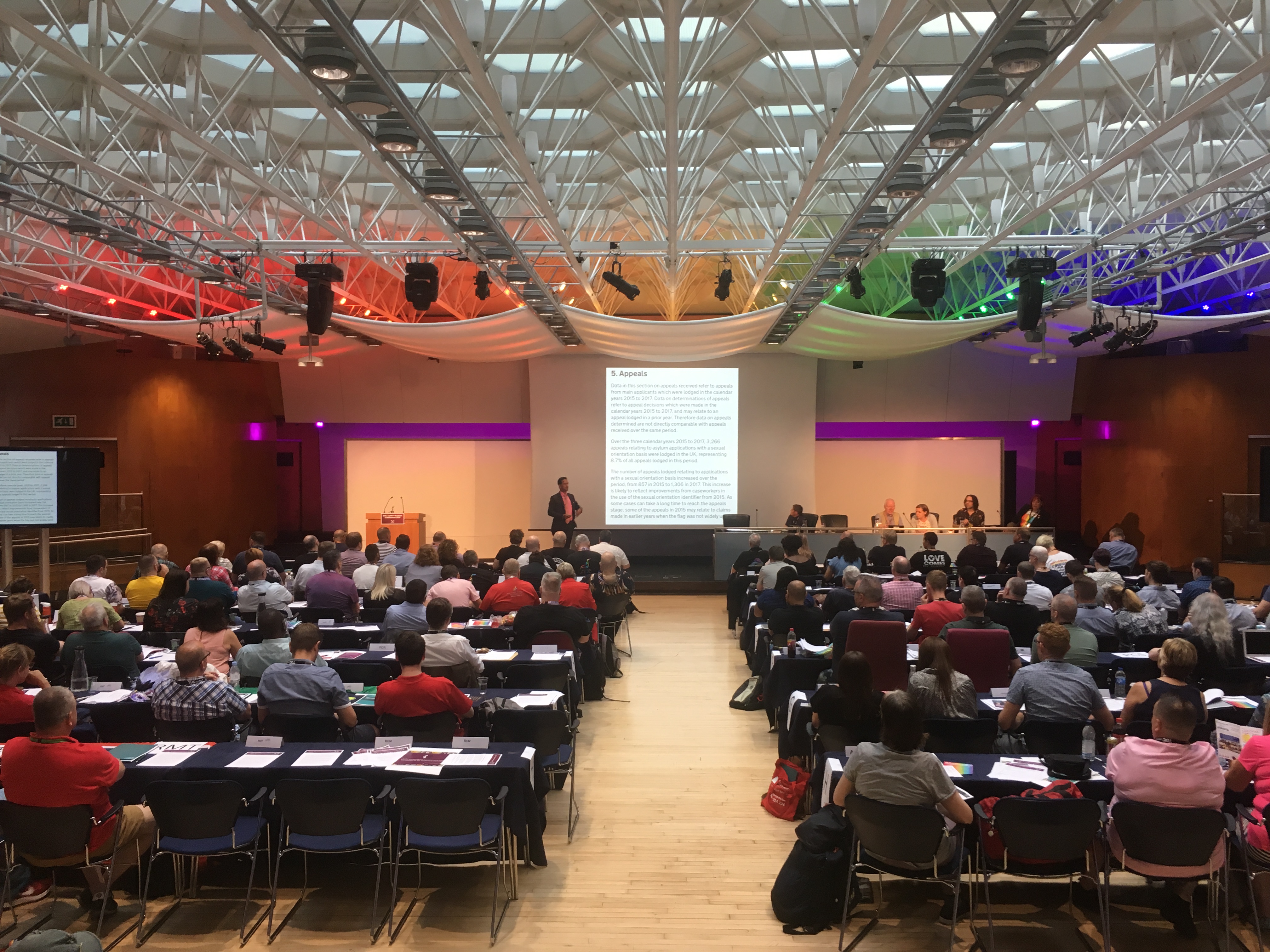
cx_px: 635
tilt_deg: -2.9
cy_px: 476
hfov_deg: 61.7
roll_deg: -0.5
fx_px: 1064
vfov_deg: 48.2
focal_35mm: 29
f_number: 2.2
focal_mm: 4.15
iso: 80
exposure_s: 1/33
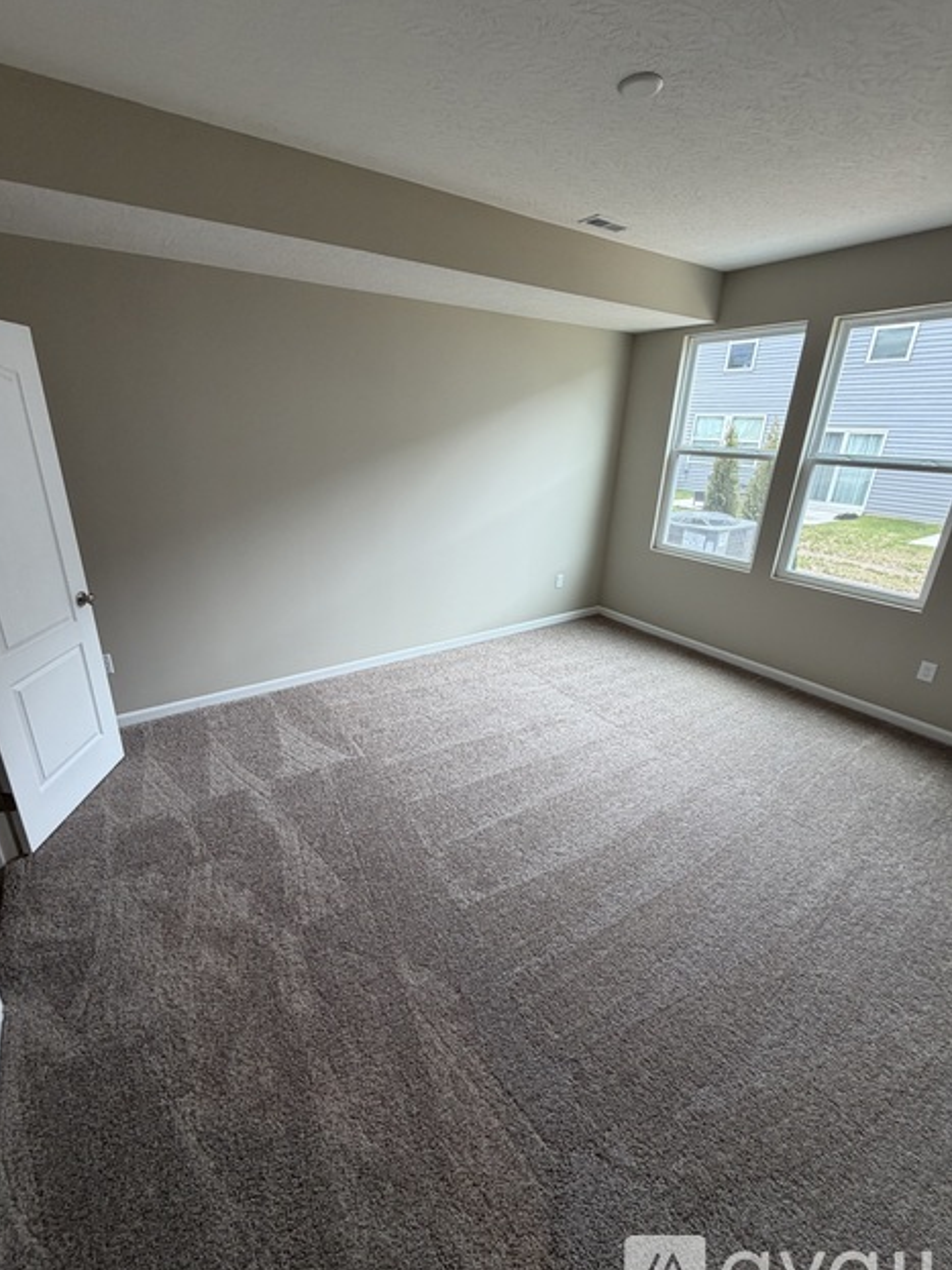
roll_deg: -2.4
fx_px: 550
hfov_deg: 81.6
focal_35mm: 15
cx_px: 444
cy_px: 637
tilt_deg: -21.5
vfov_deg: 98.2
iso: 125
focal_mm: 2.22
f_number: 2.2
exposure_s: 1/120
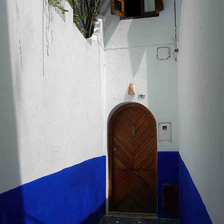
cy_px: 105
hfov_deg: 31.1
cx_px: 117
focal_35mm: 55
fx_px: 403
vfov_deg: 31.1
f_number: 4.8
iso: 50
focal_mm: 7.8
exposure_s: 1/700
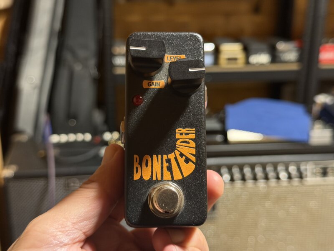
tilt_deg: -19.9
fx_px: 463
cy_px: 126
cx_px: 167
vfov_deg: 30.3
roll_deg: -0.6
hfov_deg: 39.7
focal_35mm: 48
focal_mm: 6.76
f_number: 1.78
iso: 800
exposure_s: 1/27
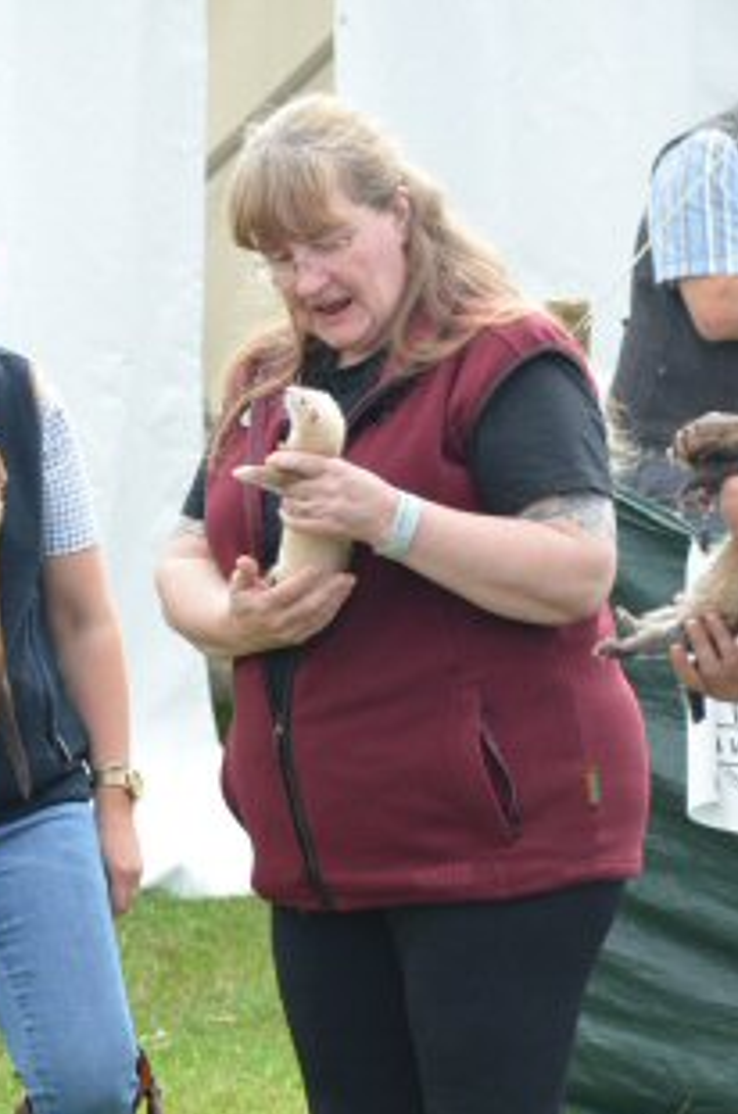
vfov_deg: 6.7
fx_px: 9451
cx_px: 258
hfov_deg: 4.5
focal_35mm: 306
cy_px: 693
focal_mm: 140
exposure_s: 1/640
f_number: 8
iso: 1600
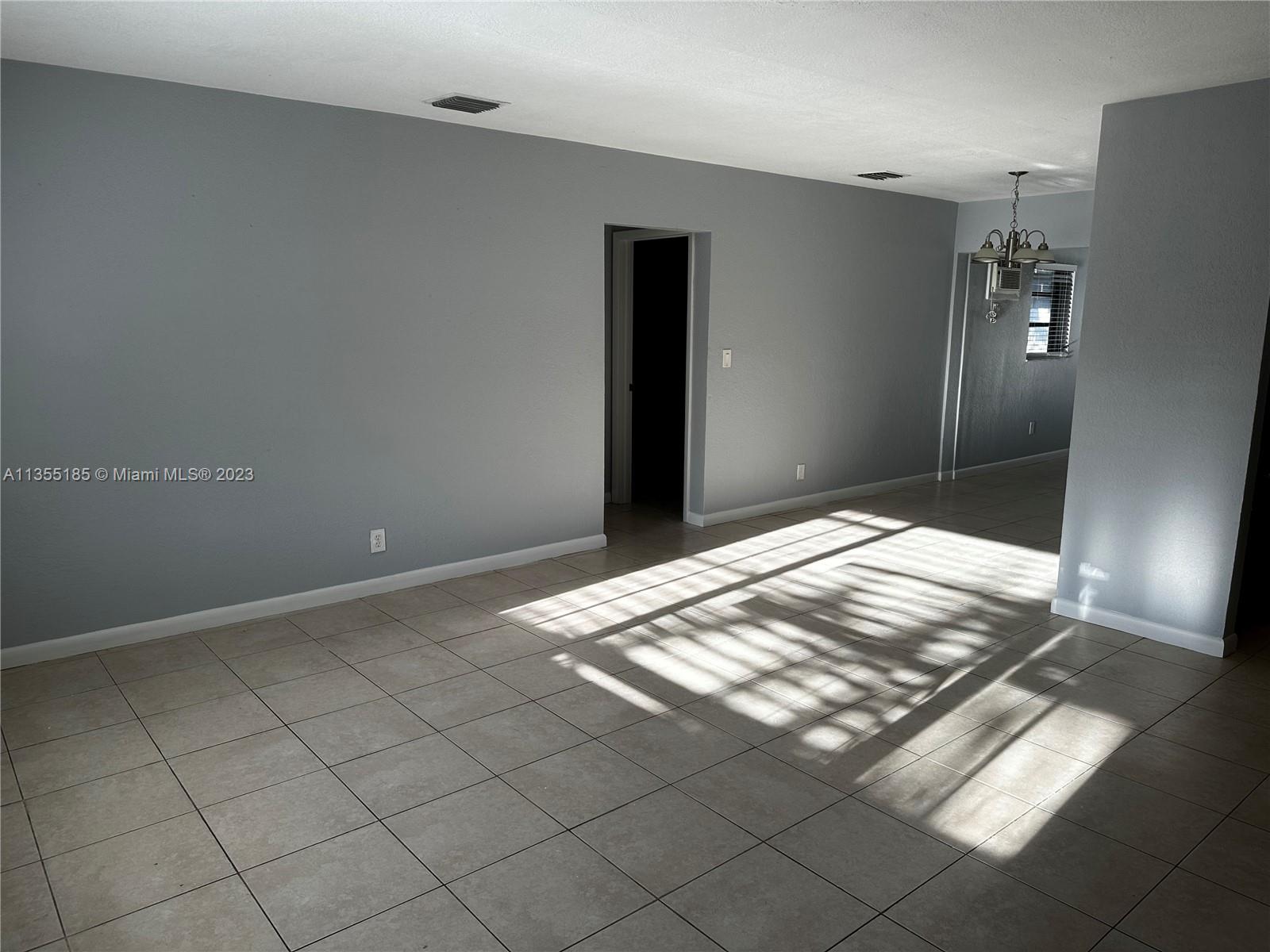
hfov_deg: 71.6
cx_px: 635
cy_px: 476
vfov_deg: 56.8
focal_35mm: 24
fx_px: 881
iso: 64
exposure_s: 1/121
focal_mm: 6.86
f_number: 1.78
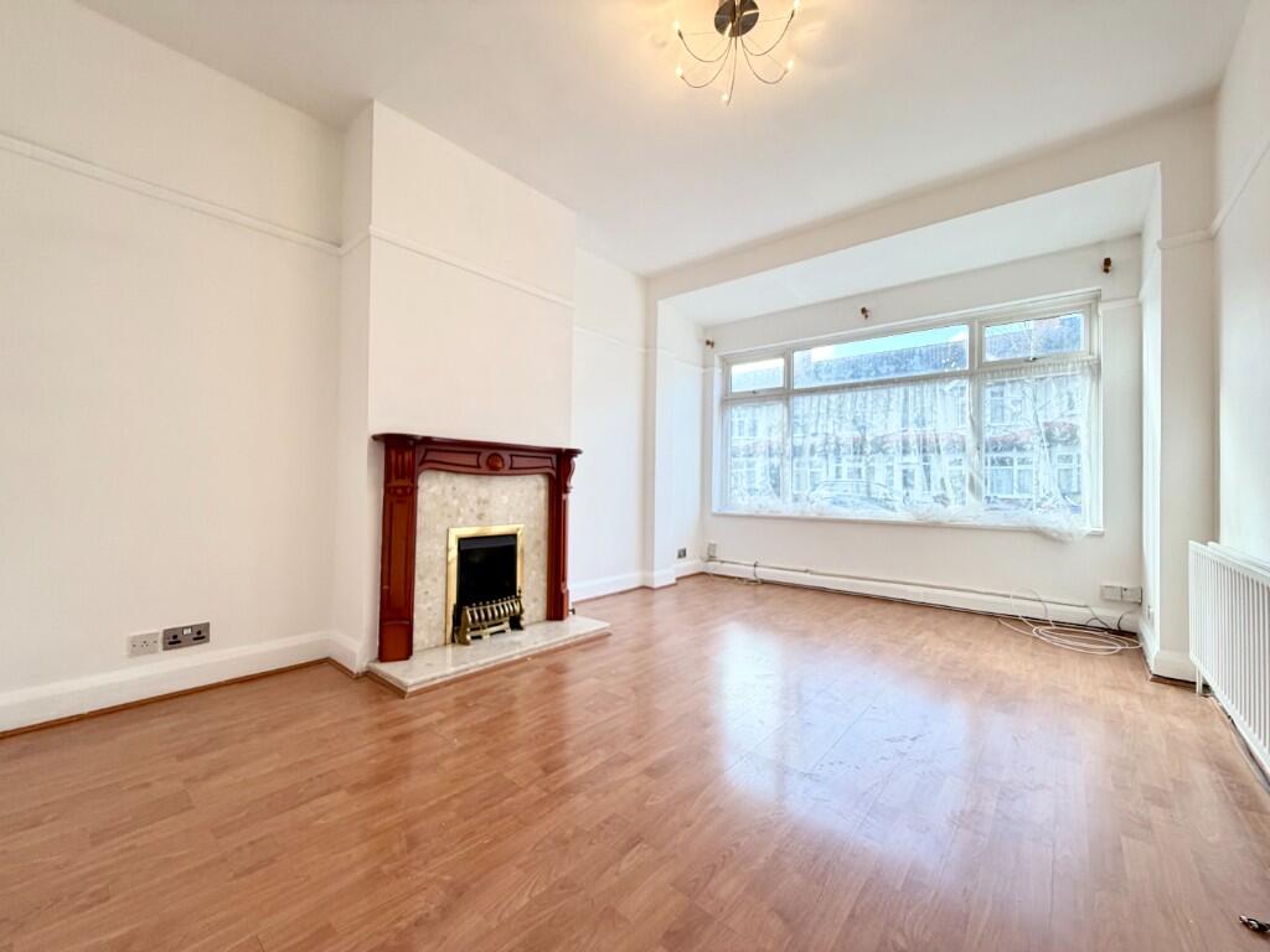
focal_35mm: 14
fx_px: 514
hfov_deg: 102.1
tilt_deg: +1.0
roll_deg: -0.9
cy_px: 476
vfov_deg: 85.7
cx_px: 635
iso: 80
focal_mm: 2.22
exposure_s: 1/100
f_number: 2.2
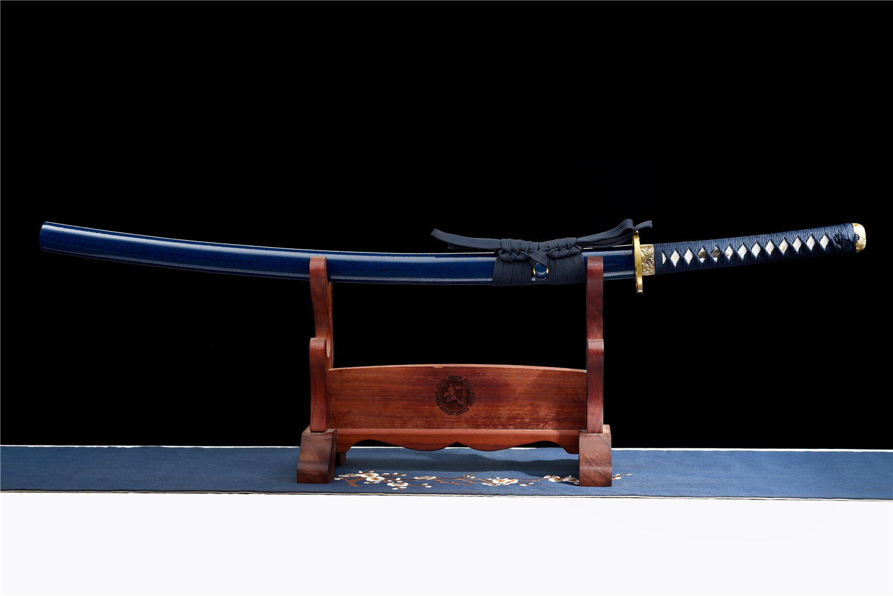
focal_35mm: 60
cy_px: 298
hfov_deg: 33.4
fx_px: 1489
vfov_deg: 22.6
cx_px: 446
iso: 200
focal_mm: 60
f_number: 10
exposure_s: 1/160
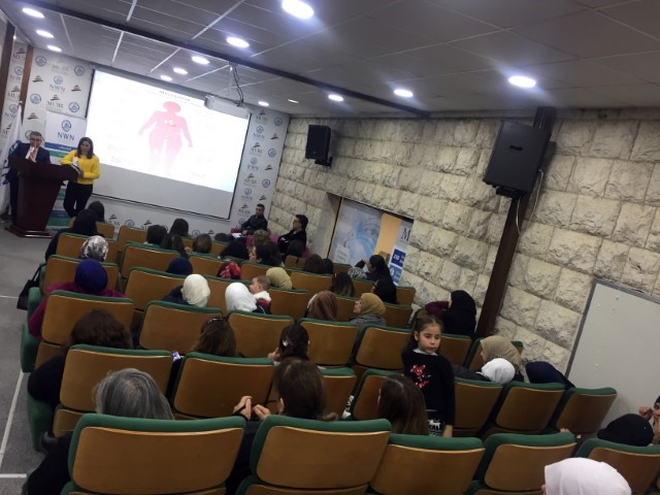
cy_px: 248
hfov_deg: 61.7
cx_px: 330
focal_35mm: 29
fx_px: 553
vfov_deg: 48.2
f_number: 2.2
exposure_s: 1/33
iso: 125
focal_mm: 4.15
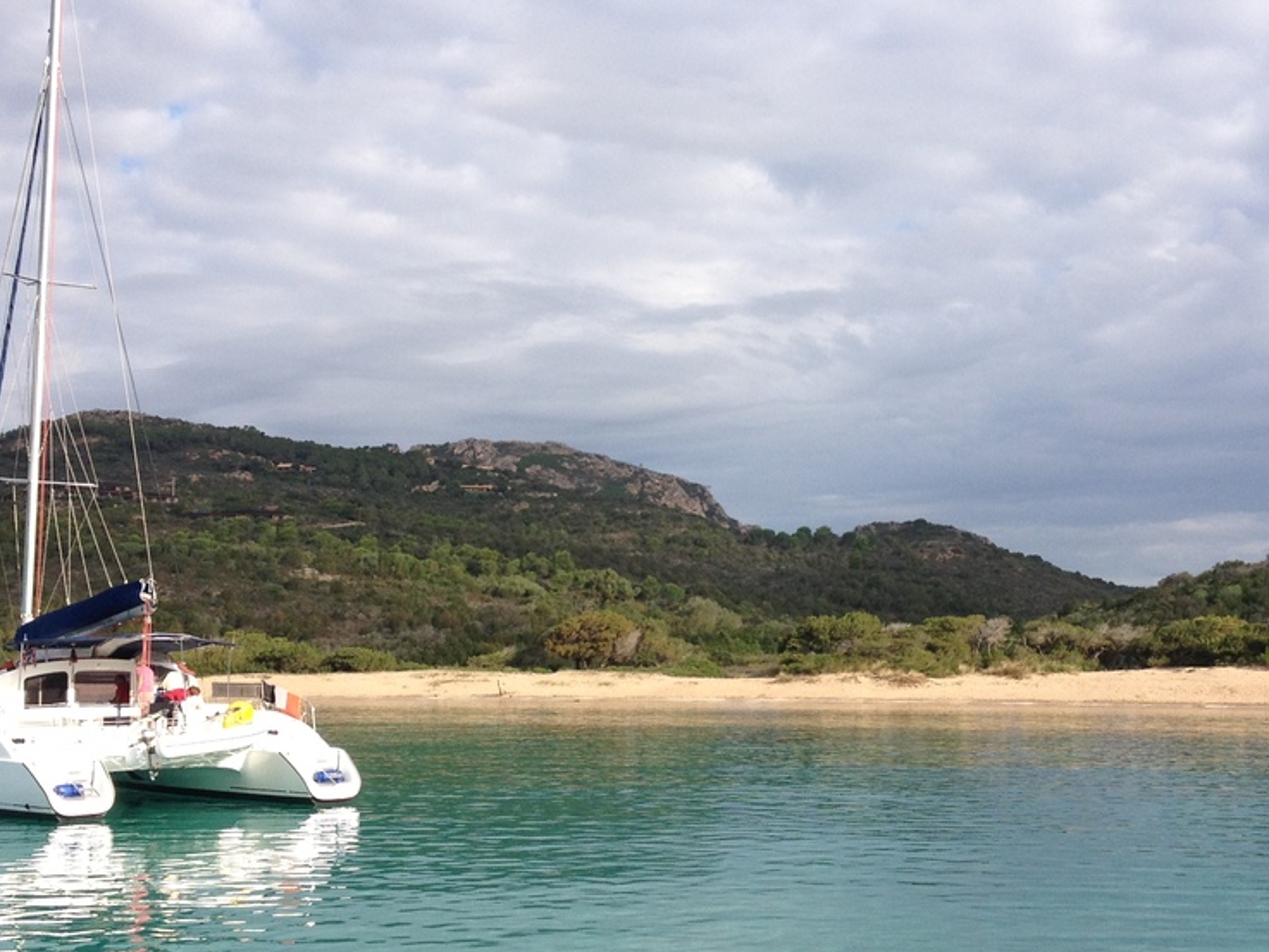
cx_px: 715
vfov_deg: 25.6
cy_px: 534
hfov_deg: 33.7
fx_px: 2090
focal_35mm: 57
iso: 64
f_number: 2.4
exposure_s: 1/1416
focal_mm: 4.28
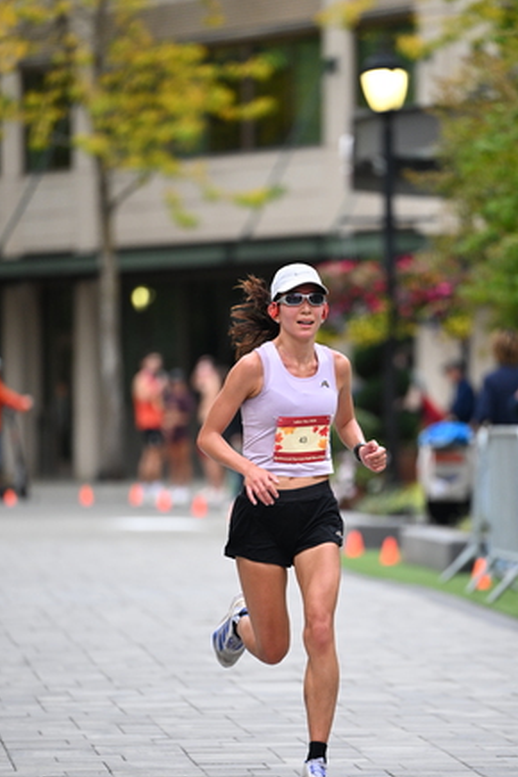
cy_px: 429
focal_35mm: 253
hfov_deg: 5.4
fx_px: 5460
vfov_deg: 8.1
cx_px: 310
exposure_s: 1/1000
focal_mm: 200
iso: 1600
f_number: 2.8
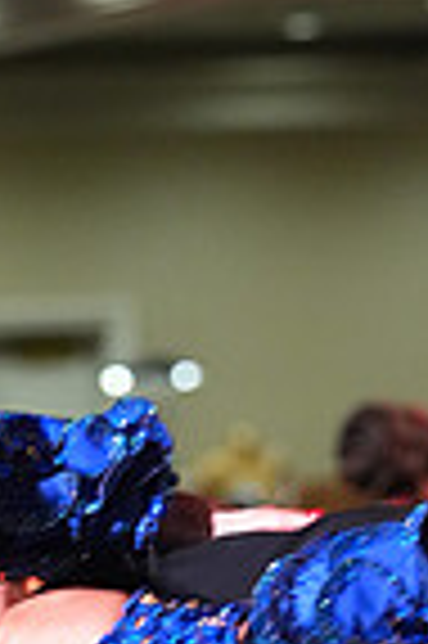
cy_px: 1283
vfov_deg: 3.6
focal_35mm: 569
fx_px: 10171
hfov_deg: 2.4
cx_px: 354
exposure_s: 1/200
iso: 4000
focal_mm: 140
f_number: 5
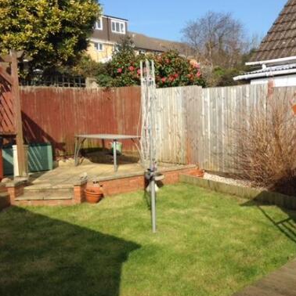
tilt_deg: -6.3
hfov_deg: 36.8
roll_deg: +1.3
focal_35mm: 45
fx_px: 435
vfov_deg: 37.5
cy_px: 158
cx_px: 215
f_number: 2.4
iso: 50
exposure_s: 1/1506
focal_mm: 4.12
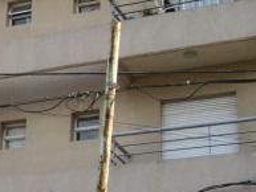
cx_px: -60
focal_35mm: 126
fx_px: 932
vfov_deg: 11.8
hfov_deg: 15.0
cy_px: 127
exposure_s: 1/331
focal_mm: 6.36
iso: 50
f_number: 3
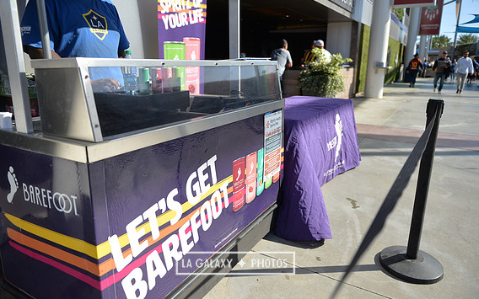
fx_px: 326
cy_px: 137
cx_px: 235
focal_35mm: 25
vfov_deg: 49.2
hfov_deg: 72.5
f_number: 2.8
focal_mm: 24
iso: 250
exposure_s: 1/4000
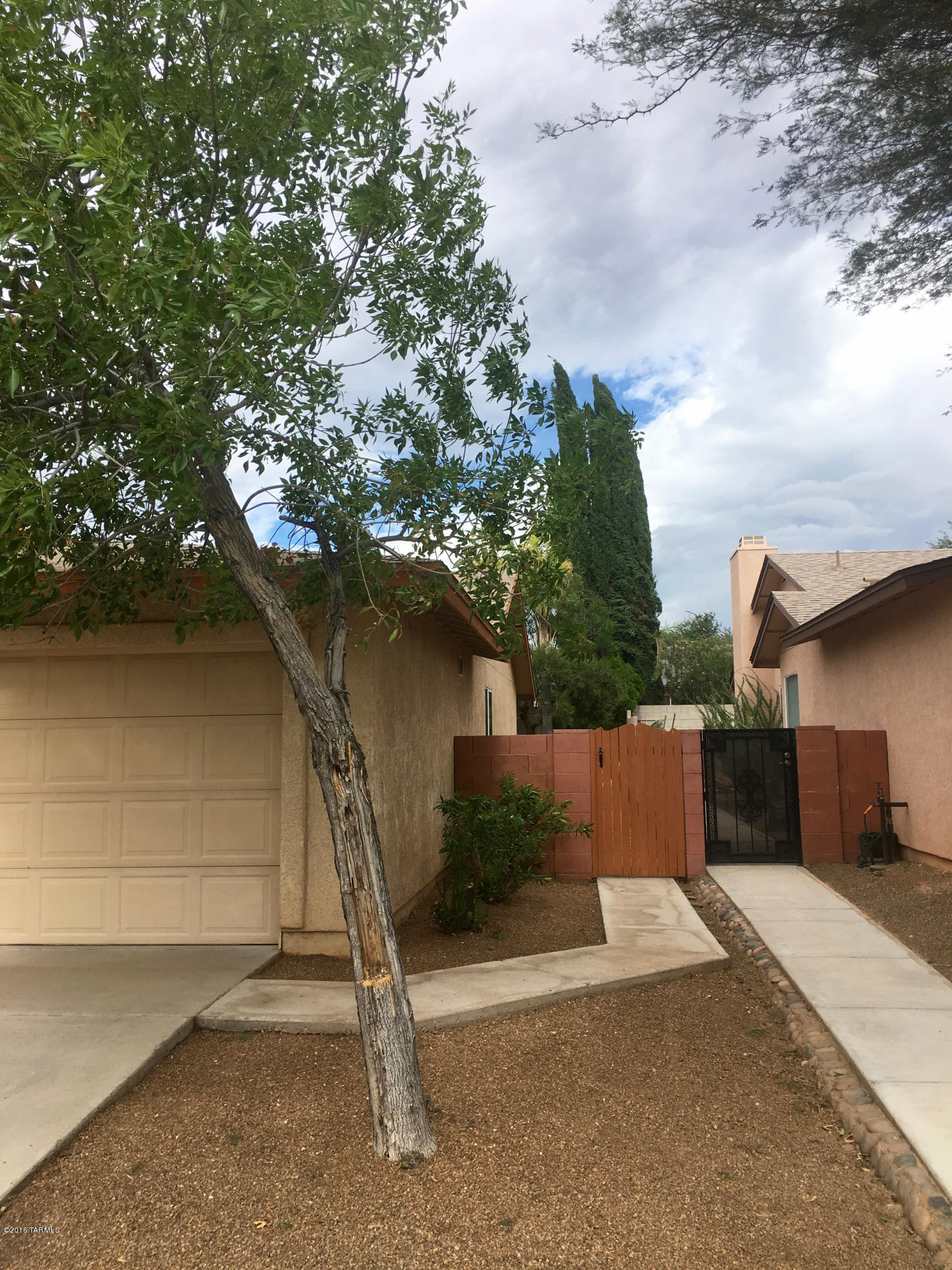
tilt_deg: +6.4
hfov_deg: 48.2
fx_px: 1063
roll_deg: -0.4
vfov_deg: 61.7
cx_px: 476
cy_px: 635
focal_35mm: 29
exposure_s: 1/793
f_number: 2.2
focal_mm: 4.15
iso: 25
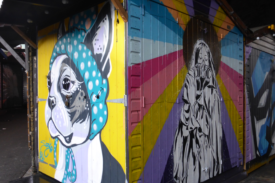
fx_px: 252
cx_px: 140
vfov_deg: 39.9
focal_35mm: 33
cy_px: 100
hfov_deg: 57.2
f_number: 3.6
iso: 200
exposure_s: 1/60
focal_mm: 5.4
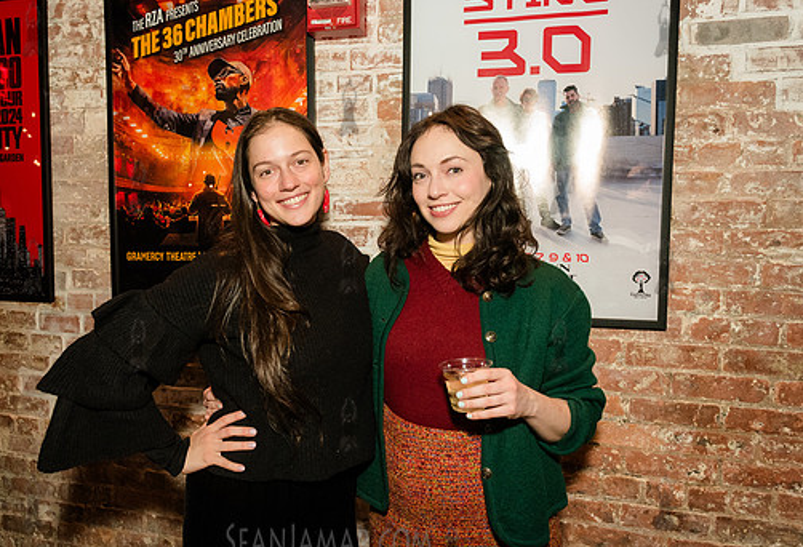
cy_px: 265
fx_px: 651
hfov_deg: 62.9
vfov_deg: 45.6
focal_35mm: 29
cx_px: 329
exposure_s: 1/160
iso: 4000
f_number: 4
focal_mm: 24
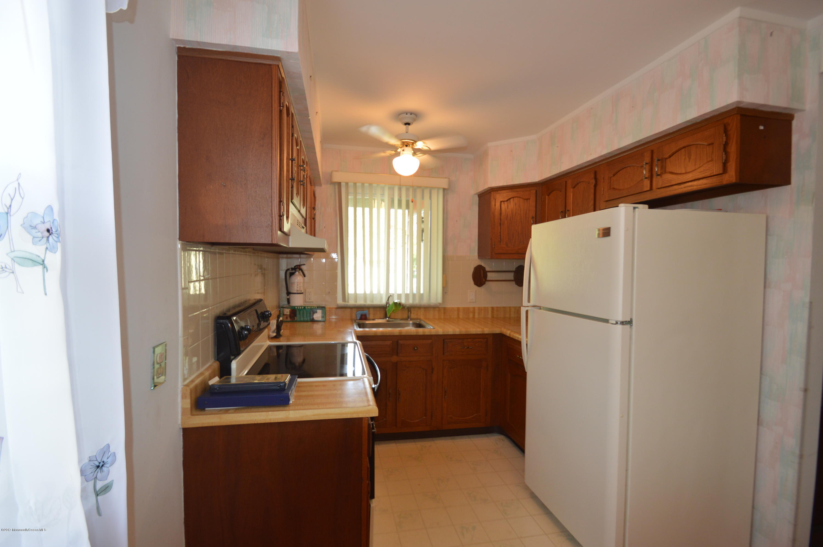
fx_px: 343
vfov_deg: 77.2
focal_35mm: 15
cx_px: 412
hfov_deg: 100.4
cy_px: 274
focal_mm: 10
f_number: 4
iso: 400
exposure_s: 1/60
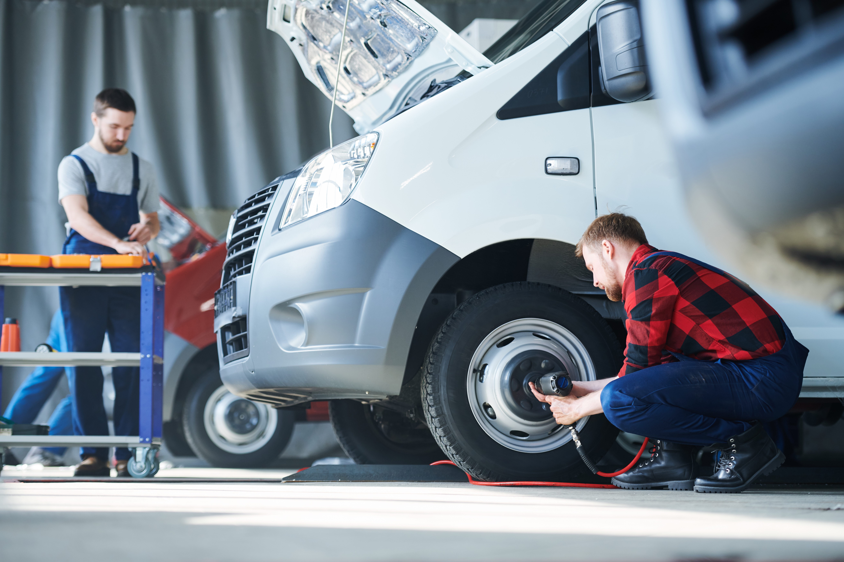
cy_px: 281
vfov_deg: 15.9
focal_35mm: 86
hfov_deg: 23.6
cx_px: 422
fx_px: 2016
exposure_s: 1/200
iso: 400
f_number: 2.8
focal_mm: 86
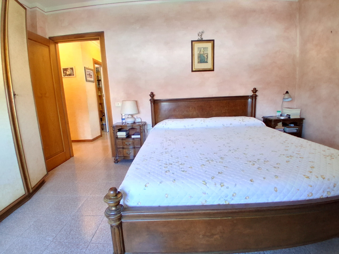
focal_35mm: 17
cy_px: 127
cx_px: 170
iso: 500
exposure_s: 1/24
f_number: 2.2
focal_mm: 1.4
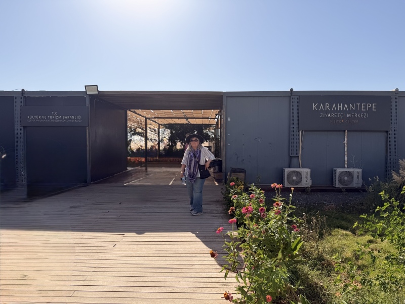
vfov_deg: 56.8
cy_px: 152
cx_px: 202
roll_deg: +0.4
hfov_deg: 71.6
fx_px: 281
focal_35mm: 24
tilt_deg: -2.0
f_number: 1.78
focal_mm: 6.76
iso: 80
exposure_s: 1/7353
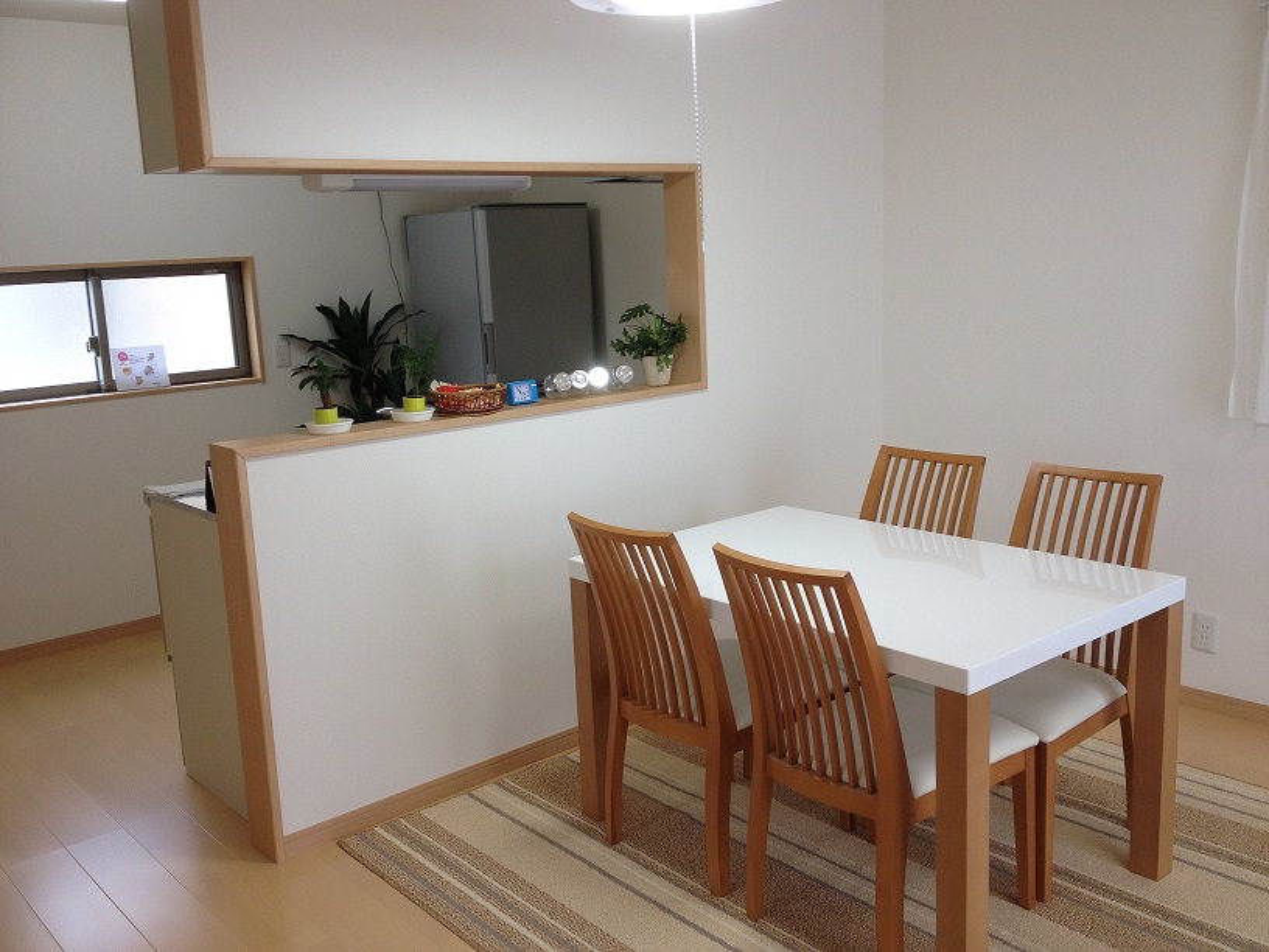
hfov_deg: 52.6
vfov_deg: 40.7
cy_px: 476
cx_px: 634
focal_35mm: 35
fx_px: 1283
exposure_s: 1/120
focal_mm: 4.28
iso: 80
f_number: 2.4
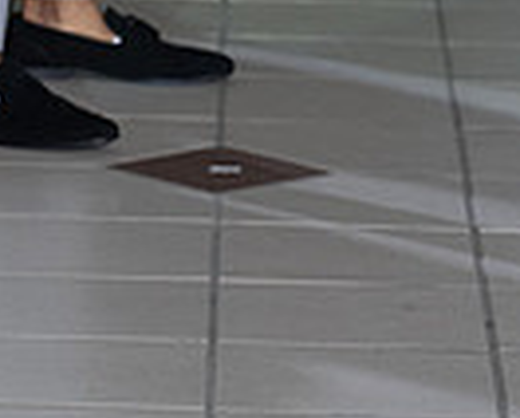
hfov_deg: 5.0
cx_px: 67
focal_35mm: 389
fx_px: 5996
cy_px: -446
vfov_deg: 3.9
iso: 1250
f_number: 5
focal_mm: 122
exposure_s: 1/160
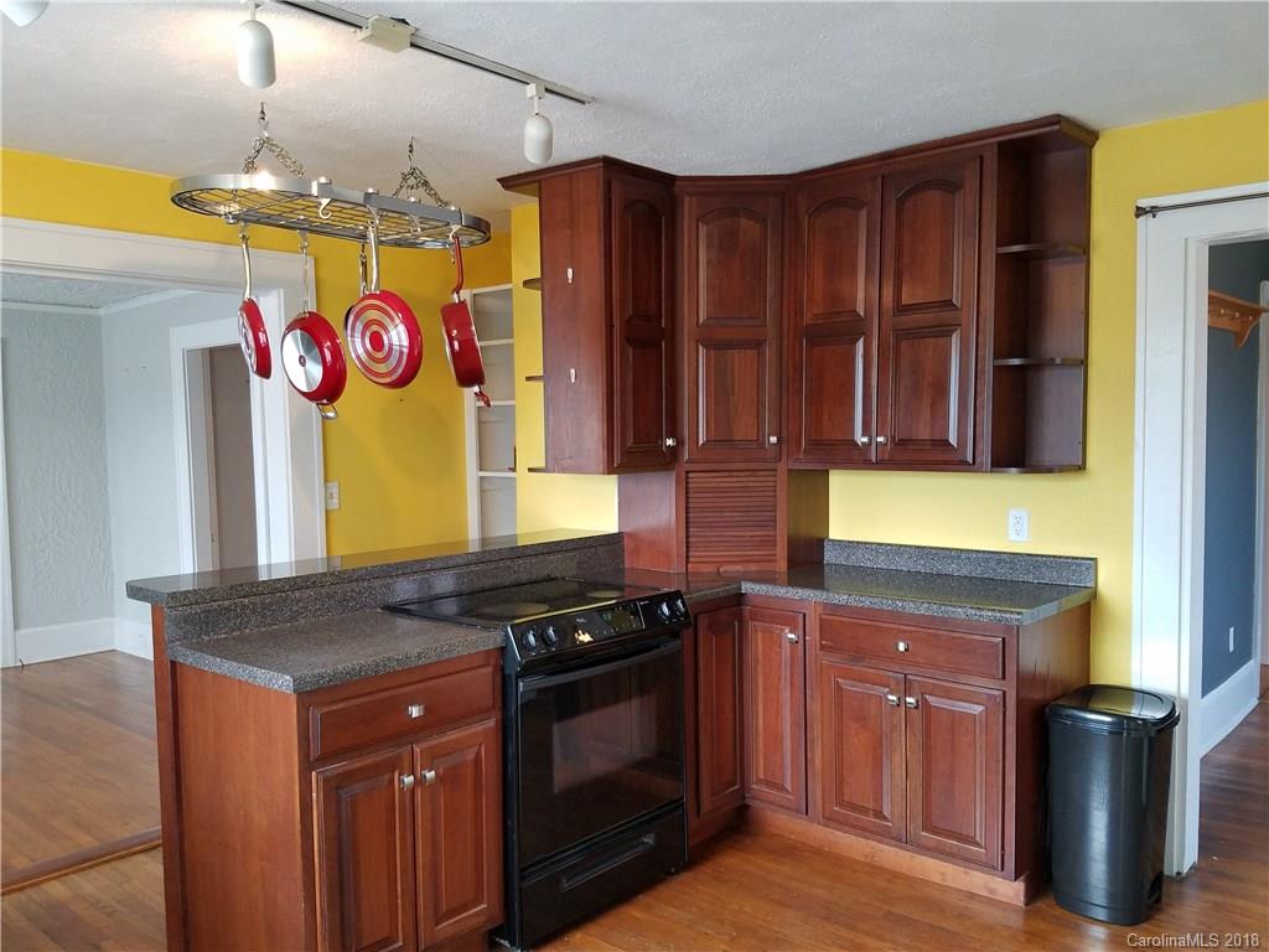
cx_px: 634
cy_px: 476
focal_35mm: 26
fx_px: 953
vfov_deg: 53.1
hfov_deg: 67.3
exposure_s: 1/40
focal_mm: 4.2
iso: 160
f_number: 1.7
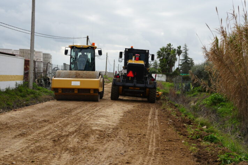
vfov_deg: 20.9
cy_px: 77
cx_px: 140
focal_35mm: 65
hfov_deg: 30.9
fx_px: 448
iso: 100
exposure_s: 1/400
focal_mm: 45
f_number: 5
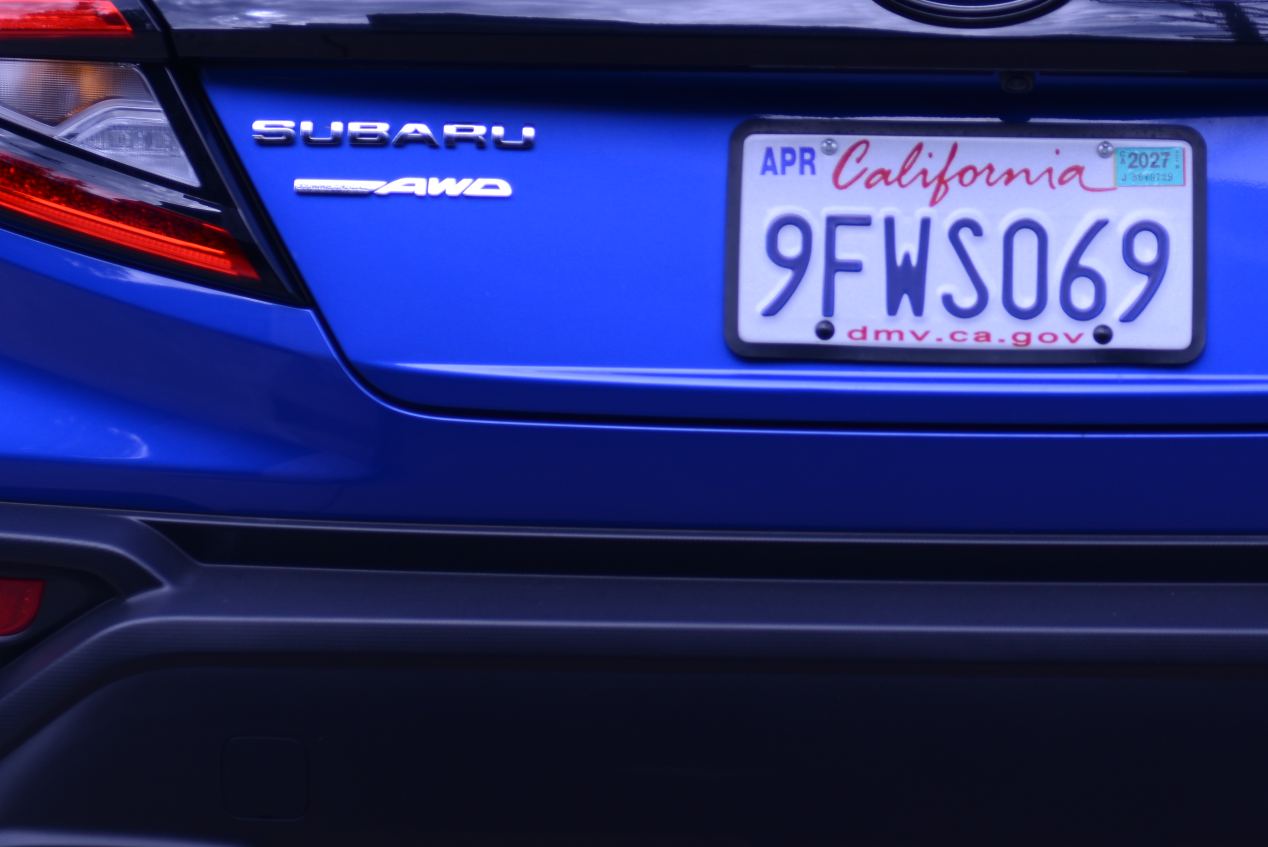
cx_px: 1059
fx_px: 4827
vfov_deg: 10.0
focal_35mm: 137
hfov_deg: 14.9
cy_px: 239
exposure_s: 1/500
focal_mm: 56
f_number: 2.8
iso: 100
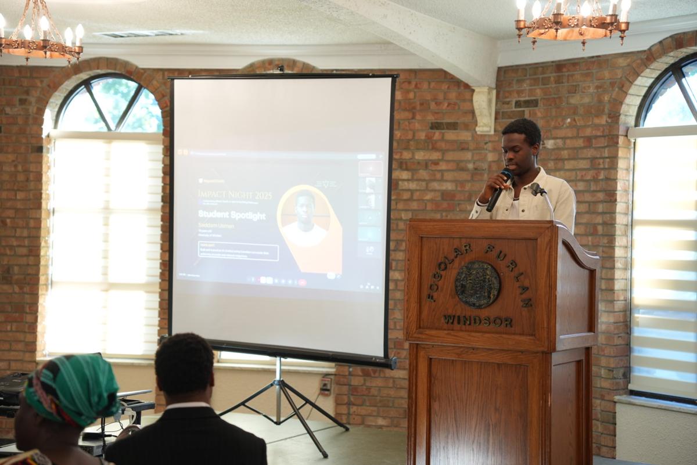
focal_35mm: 67
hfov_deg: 30.1
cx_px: 348
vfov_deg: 20.3
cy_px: 232
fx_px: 1298
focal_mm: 67
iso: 800
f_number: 2.8
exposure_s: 1/80
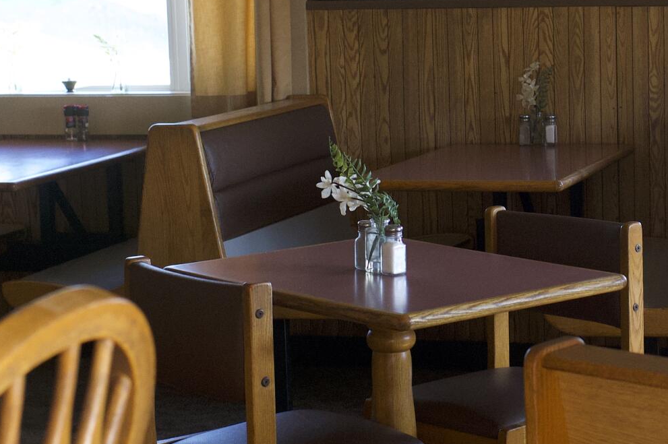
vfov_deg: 12.9
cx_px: 560
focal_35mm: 106
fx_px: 1965
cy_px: 178
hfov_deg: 19.1
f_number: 5
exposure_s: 1/250
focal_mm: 35
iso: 2800
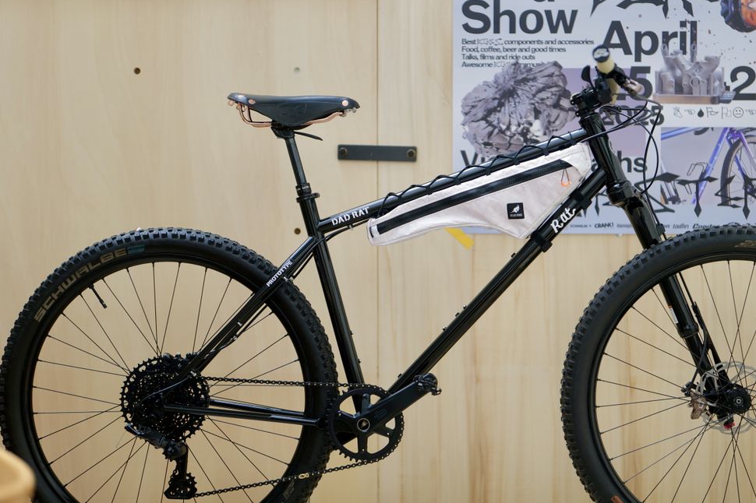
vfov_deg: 20.6
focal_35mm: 66
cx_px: 474
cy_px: 267
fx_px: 1385
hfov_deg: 30.4
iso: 100
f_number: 1.4
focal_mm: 50
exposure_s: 1/320
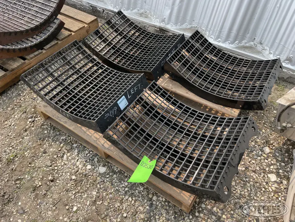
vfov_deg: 53.1
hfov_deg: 67.3
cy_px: 111
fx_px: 222
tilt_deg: -46.1
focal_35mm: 26
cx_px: 148
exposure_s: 1/1294
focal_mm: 5.1
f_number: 1.6
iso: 32
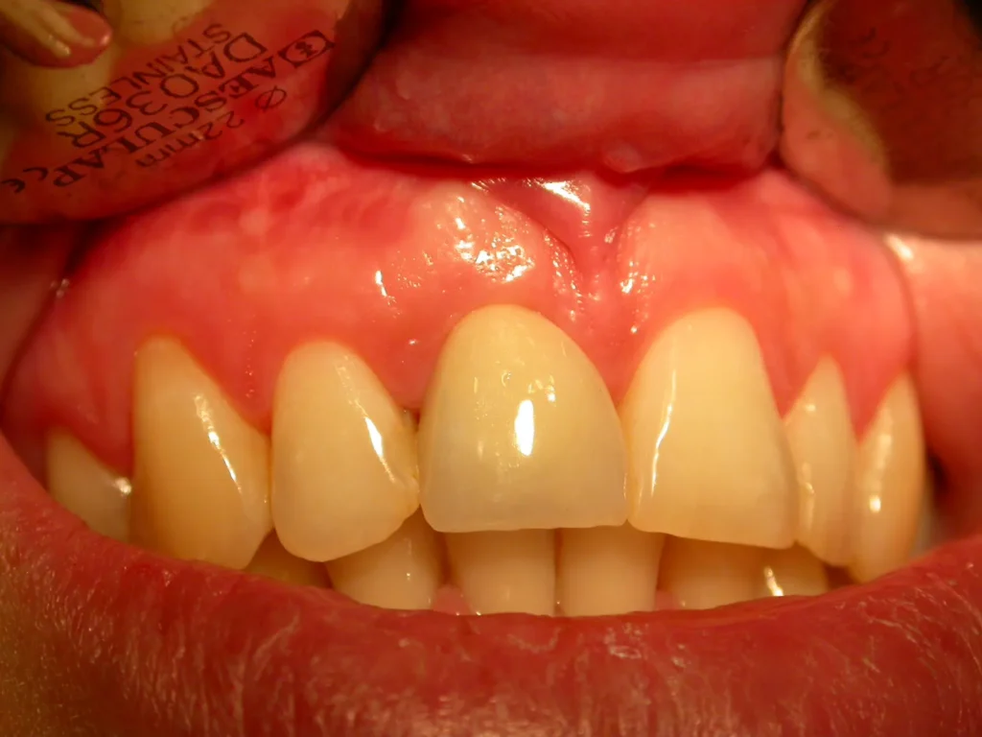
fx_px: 3319
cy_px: 368
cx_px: 491
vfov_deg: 12.7
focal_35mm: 117
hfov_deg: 16.8
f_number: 4.9
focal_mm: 24.2
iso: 100
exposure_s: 1/135
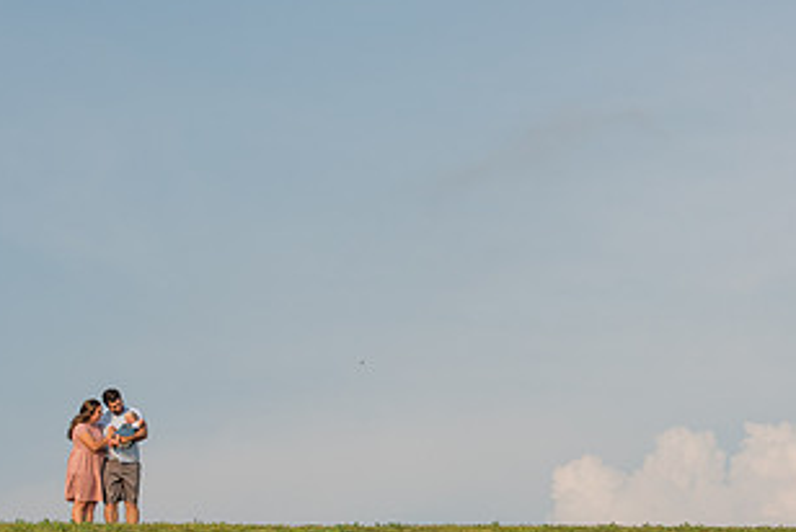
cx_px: 371
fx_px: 3076
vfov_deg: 9.9
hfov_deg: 14.7
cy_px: 435
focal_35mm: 139
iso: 160
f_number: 9
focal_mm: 70
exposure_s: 1/640
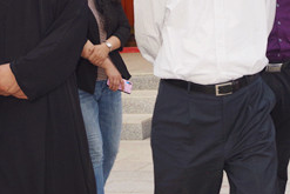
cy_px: -3
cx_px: 229
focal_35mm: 103
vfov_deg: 13.1
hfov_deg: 19.6
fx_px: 830
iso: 400
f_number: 6.3
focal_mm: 32.5
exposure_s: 1/180
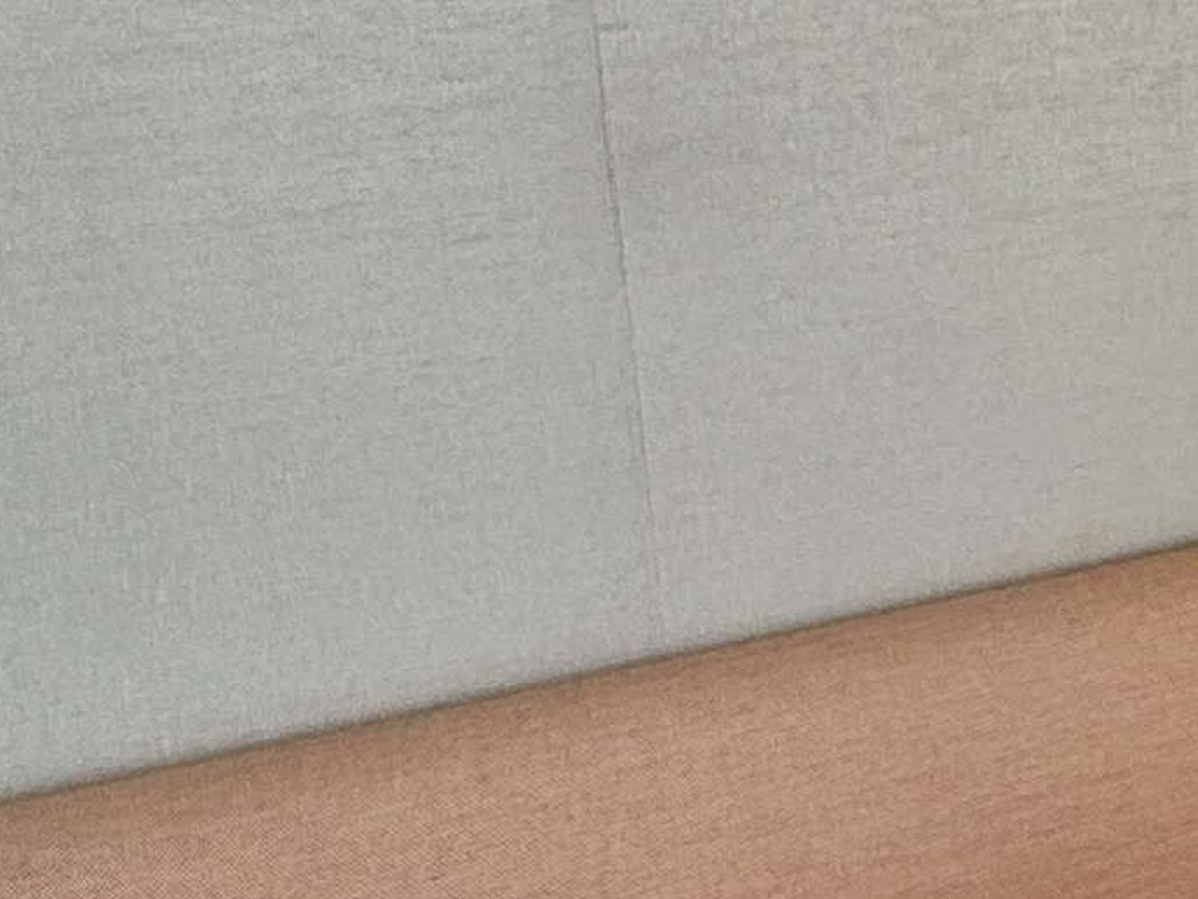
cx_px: 1924
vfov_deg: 17.9
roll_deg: -0.6
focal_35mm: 82
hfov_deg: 19.8
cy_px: 209
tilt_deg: -12.9
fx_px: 2838
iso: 50
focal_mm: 2.22
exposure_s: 1/99
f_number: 2.2
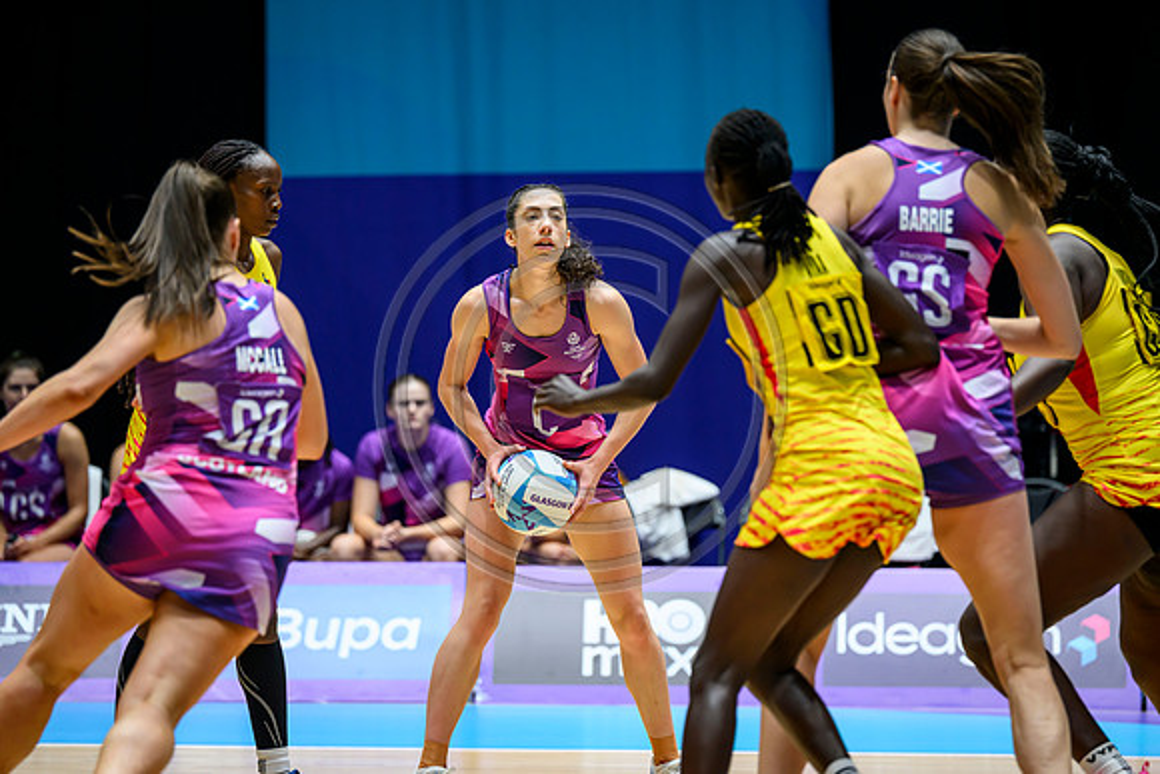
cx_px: 580
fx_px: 6446
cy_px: 387
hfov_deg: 10.3
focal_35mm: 200
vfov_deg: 6.9
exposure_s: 1/1250
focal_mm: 200
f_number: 3.5
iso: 2500
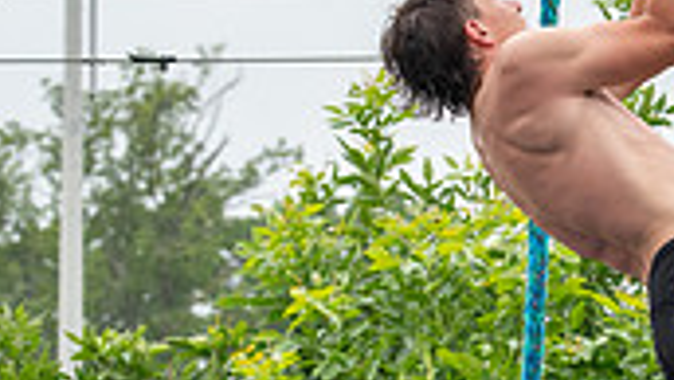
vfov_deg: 3.3
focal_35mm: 370
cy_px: 298
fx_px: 6617
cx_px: 576
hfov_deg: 5.8
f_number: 5.6
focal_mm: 90
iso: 500
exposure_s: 1/800
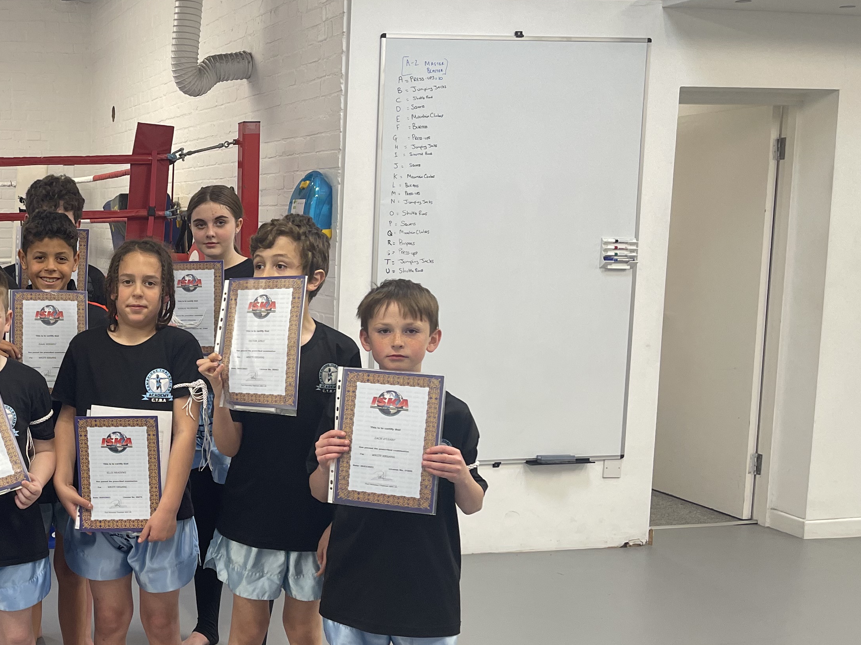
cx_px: 71
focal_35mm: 48
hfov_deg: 36.9
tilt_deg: -8.8
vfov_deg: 30.2
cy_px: 383
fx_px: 1194
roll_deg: +0.2
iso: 100
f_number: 1.6
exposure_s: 1/100
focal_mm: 5.1
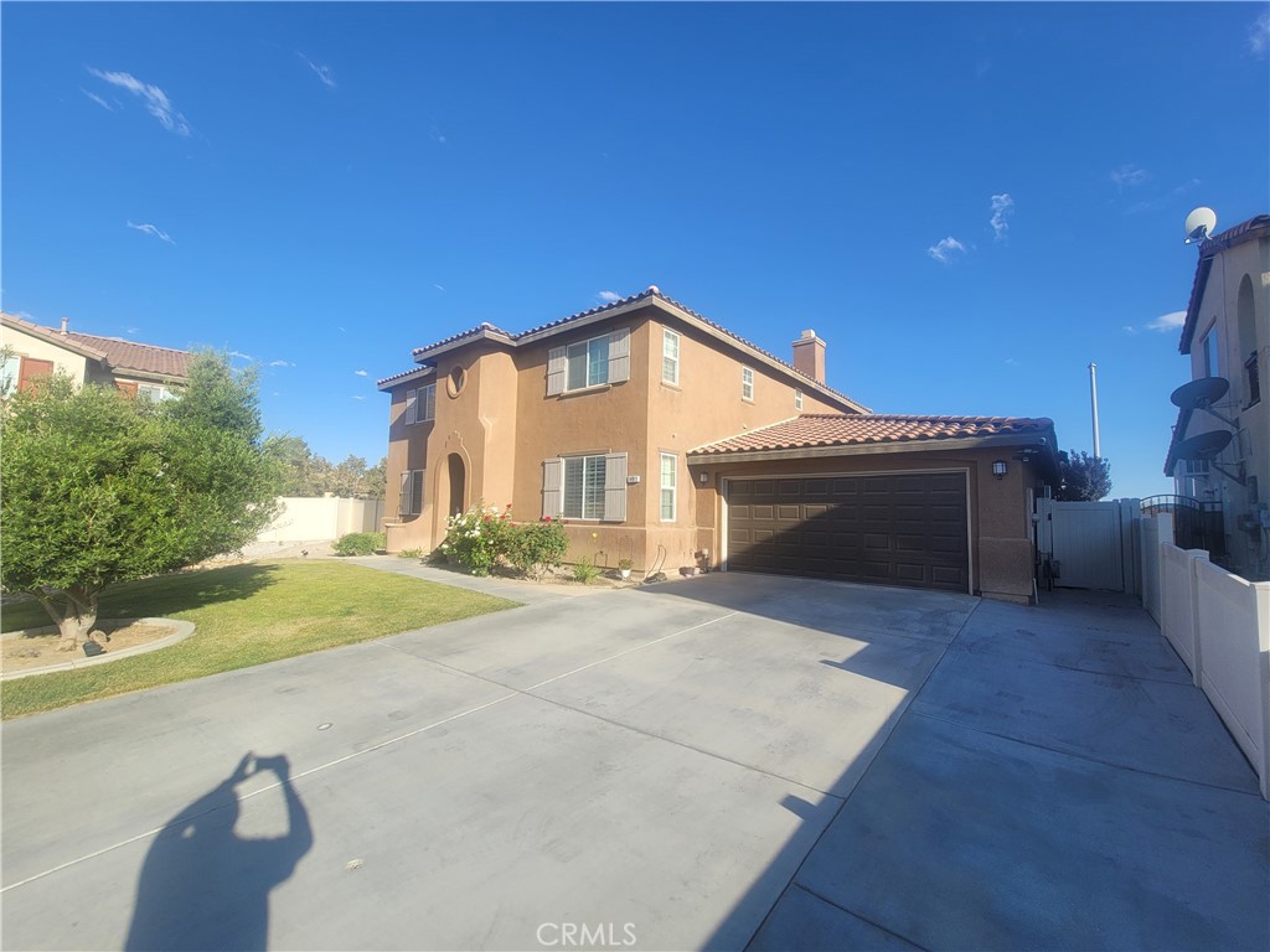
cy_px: 476
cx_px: 635
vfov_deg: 89.9
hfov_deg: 106.2
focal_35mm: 13
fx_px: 477
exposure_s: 1/1304
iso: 64
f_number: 2.2
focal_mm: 2.2
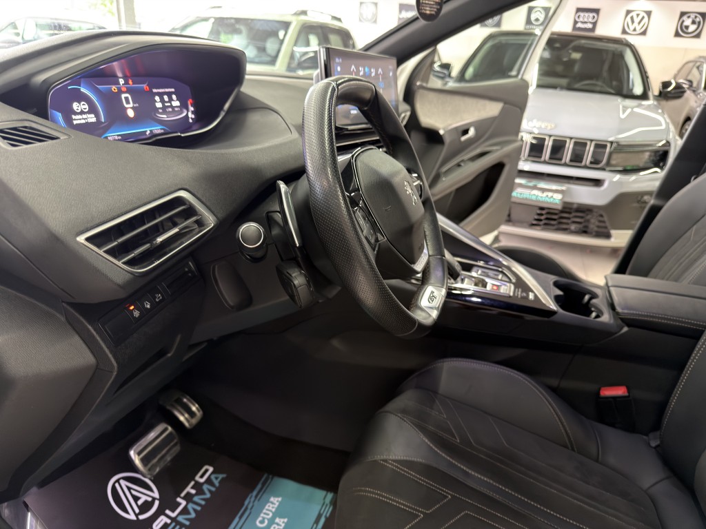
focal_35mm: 24
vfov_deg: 56.8
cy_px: 264
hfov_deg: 71.6
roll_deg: -3.5
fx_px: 489
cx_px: 353
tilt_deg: -21.5
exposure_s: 1/25
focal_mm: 6.76
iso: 500
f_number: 1.78
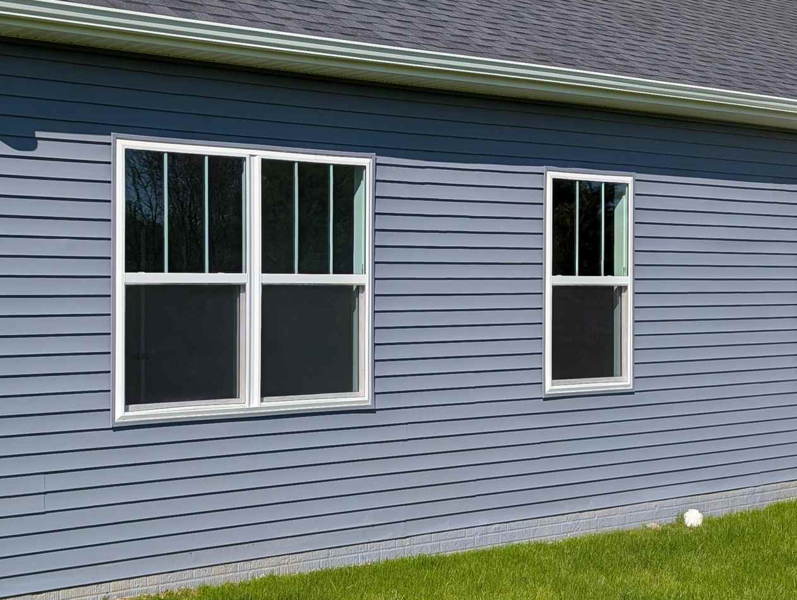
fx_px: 1337
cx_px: 269
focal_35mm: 58
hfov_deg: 32.9
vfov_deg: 25.3
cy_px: 275
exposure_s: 1/2404
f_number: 1.68
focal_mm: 6.9
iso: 21
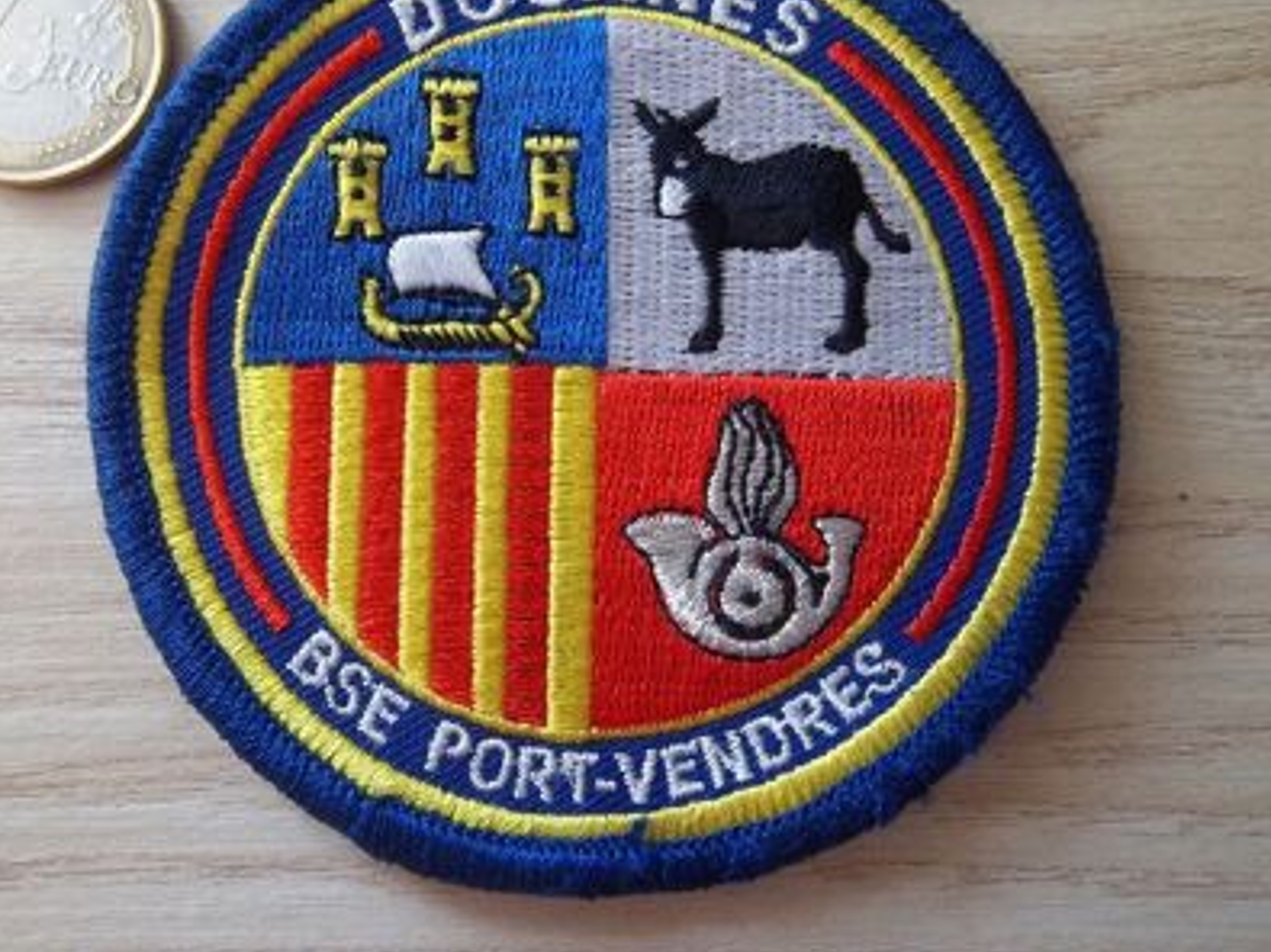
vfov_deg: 41.6
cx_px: 553
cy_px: 386
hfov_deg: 53.8
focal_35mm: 34
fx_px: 1248
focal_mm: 5.05
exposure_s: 1/30
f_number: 3.5
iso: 124
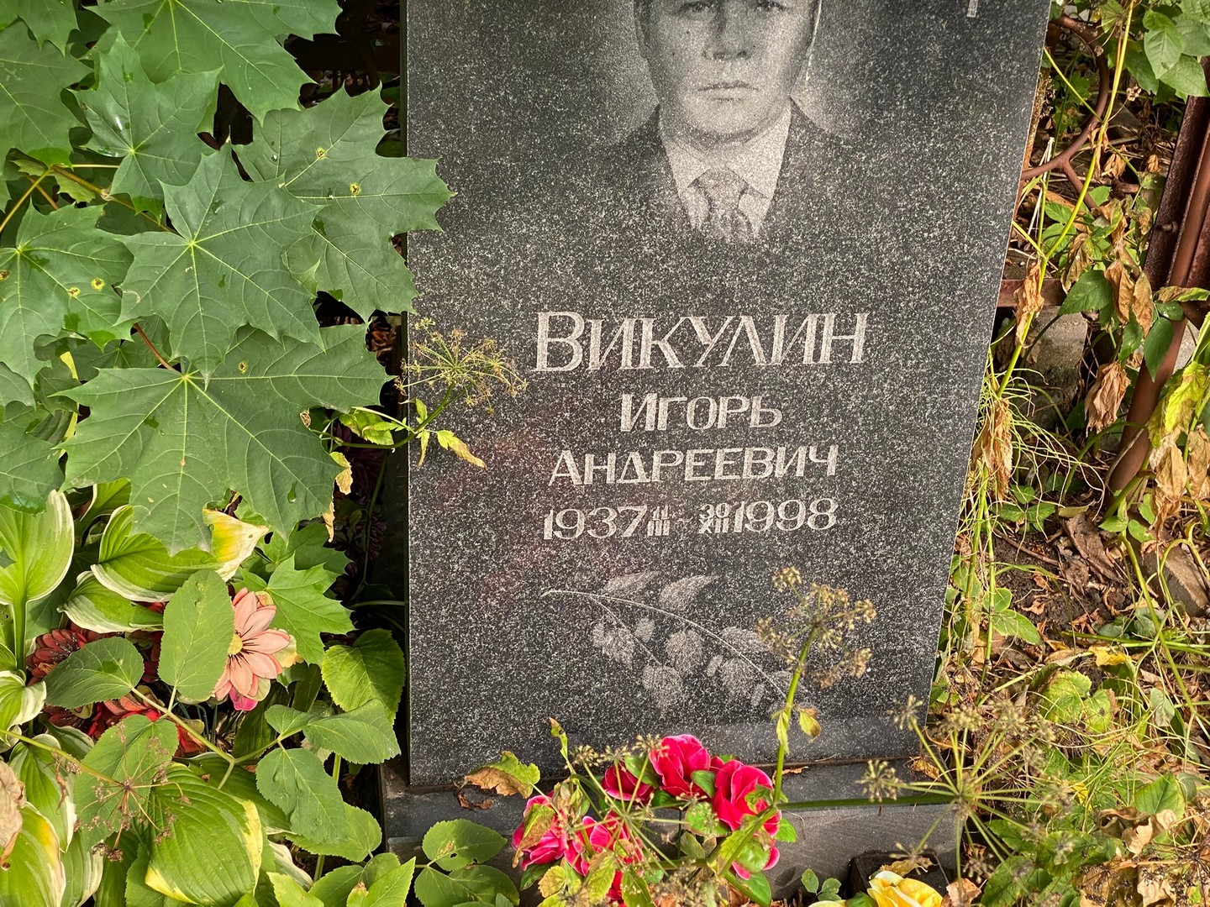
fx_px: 1818
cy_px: 454
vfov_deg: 28.0
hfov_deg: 36.8
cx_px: 605
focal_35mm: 52
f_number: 2
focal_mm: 6
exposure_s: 1/121
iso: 40
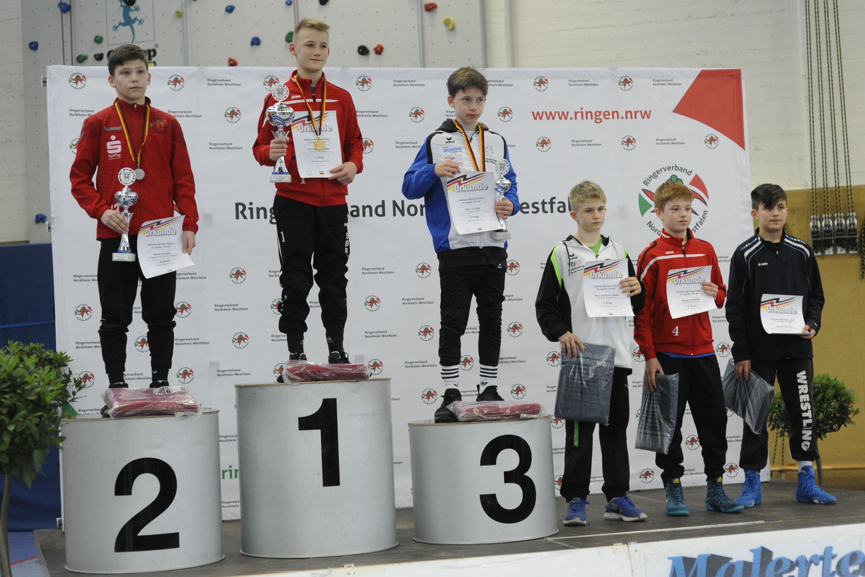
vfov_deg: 27.0
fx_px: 1201
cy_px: 288
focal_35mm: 50
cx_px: 432
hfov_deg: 39.6
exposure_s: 1/2000
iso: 3200
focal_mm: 50
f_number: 2.8
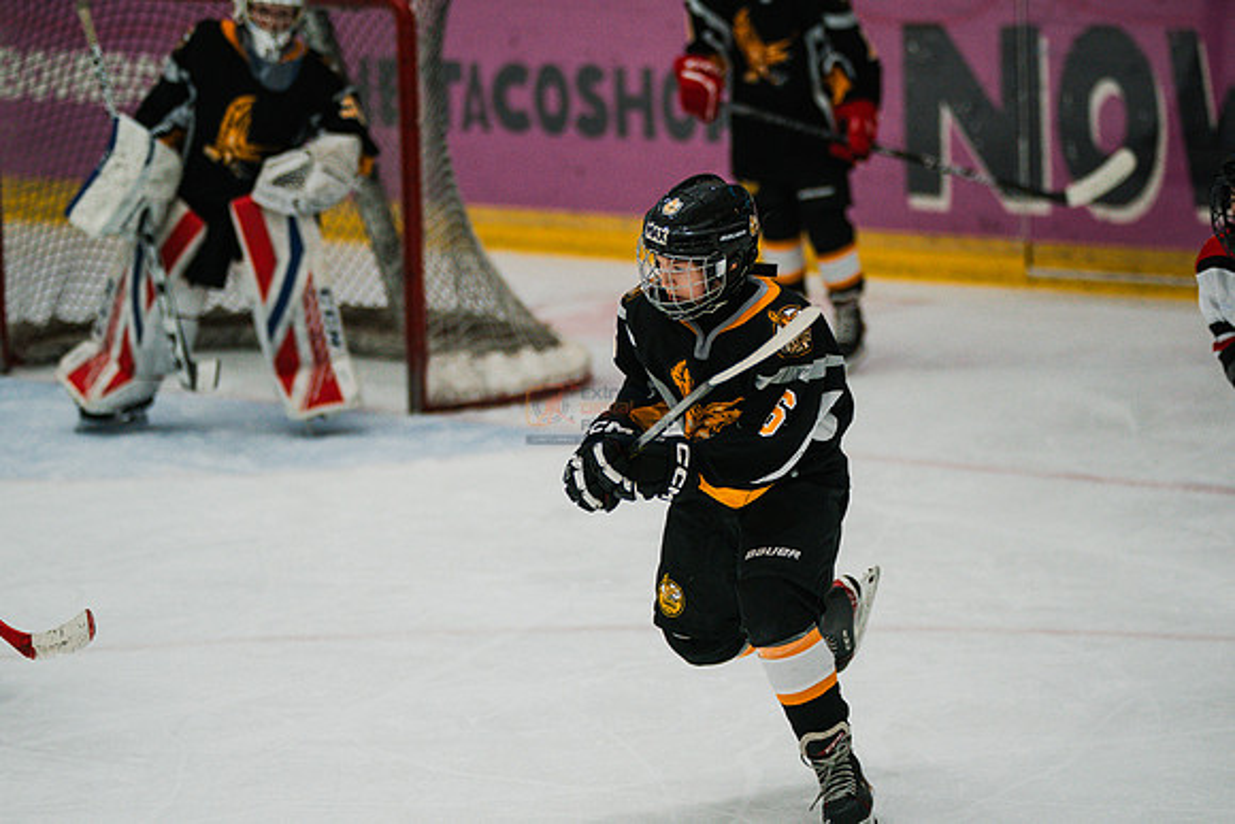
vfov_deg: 8.3
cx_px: 618
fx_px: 5696
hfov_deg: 12.4
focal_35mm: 166
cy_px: 412
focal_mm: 166
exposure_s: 1/2000
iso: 3200
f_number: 3.2
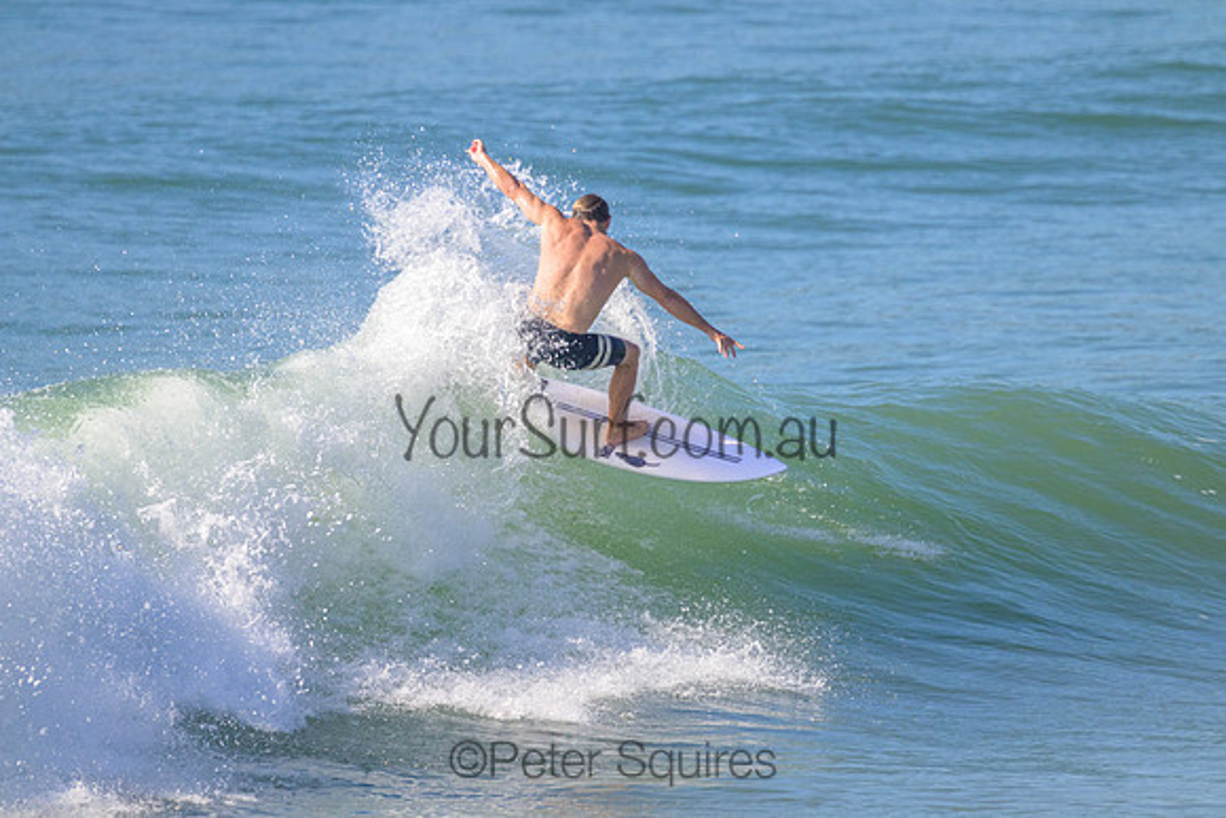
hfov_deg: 2.6
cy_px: 409
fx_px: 27250
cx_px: 613
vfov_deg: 1.7
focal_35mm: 800
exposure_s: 1/2000
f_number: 11
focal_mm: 800
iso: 1100
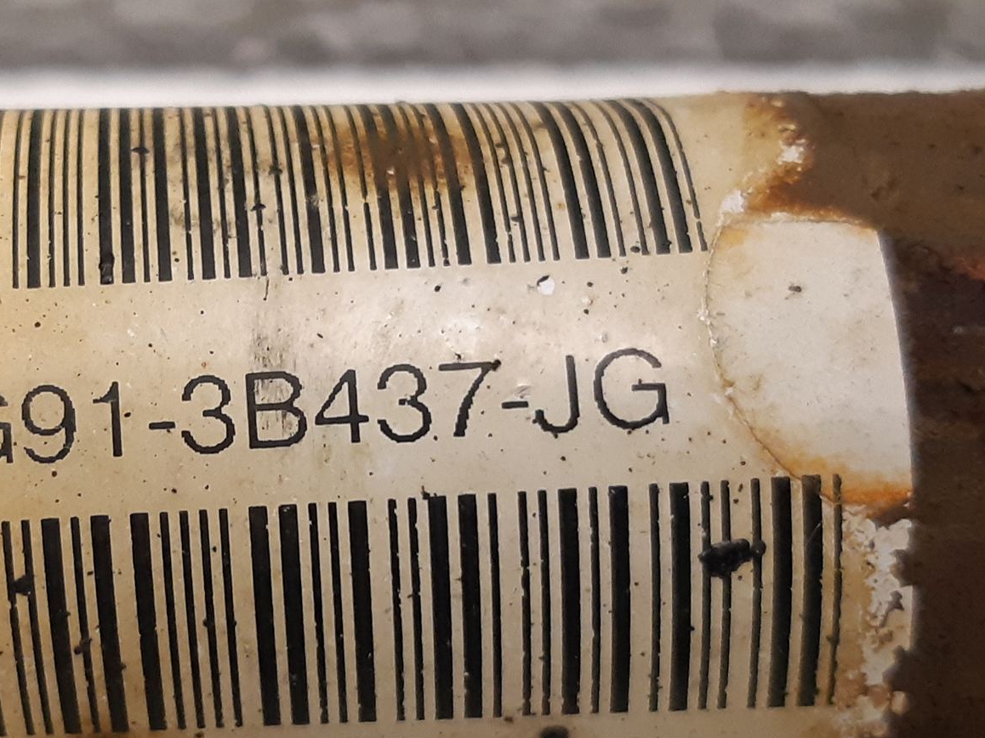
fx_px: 1309
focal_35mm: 46
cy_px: 420
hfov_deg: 39.8
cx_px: 214
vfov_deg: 31.5
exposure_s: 1/25
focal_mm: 3.93
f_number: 1.7
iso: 250
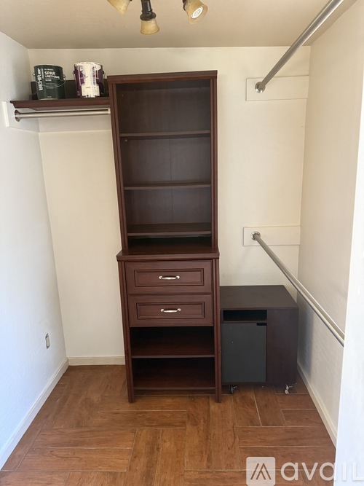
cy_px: 243
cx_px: 182
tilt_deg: -12.6
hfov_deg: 56.8
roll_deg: +0.3
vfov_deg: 71.6
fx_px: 337
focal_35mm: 24
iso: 640
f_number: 1.78
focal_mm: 6.76
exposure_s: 1/60
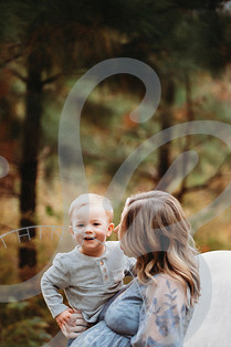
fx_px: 1725
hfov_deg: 7.7
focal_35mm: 179
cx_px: 95
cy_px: 244
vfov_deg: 11.5
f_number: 2.8
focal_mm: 125
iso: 400
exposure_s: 1/250
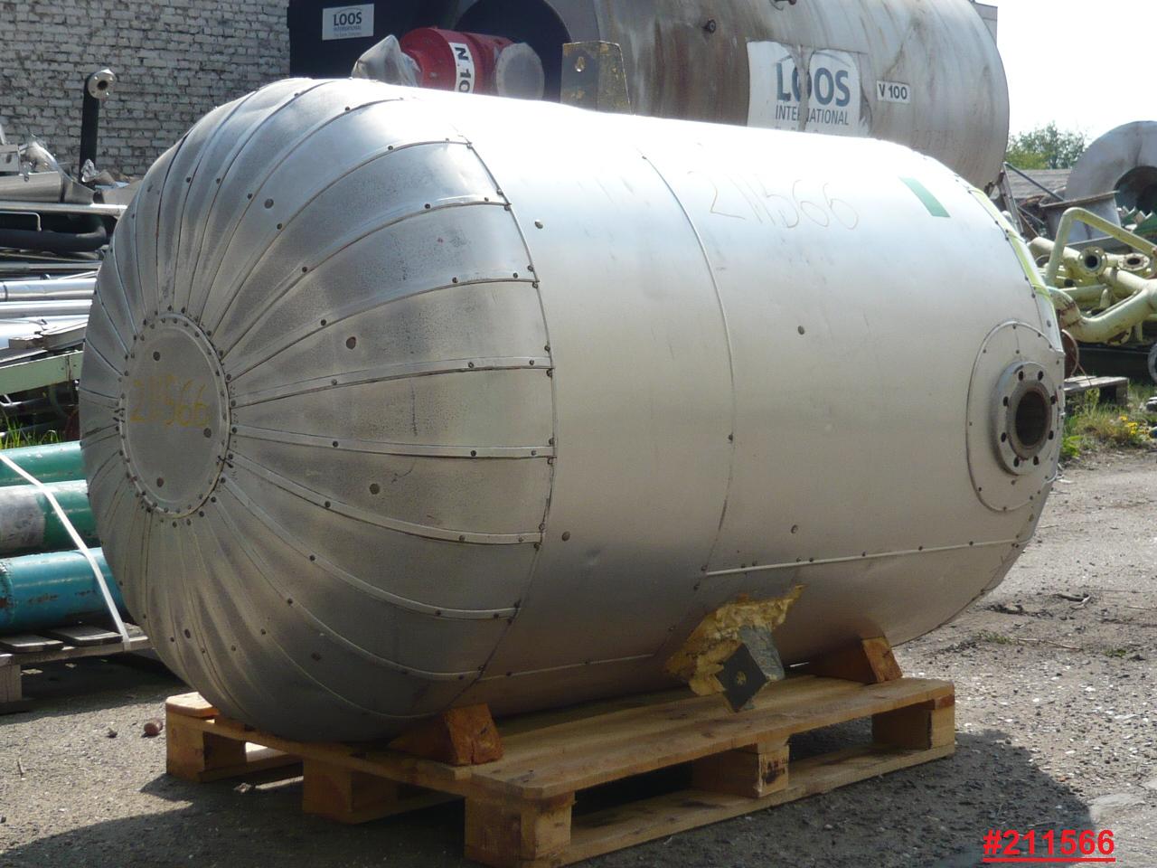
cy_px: 434
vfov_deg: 25.7
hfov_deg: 33.8
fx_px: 1905
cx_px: 578
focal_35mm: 57
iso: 100
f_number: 3.2
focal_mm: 6.2
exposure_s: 1/800
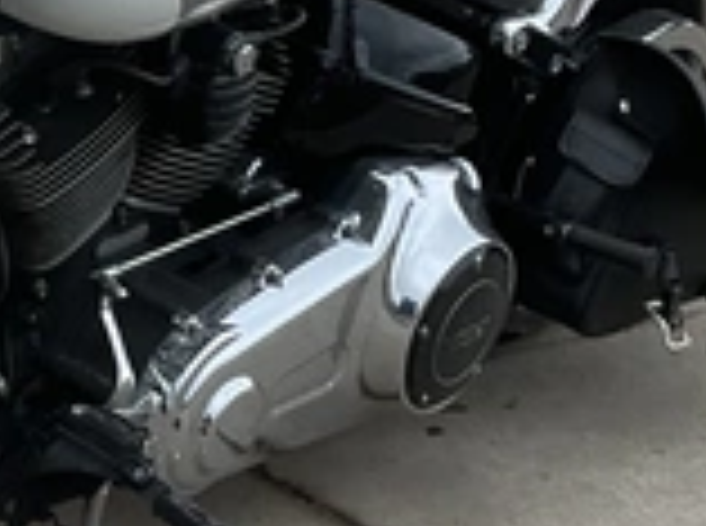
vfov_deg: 10.5
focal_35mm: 139
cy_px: -52
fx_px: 2828
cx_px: -162
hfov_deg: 13.8
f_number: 1.8
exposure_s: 1/240
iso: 20
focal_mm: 3
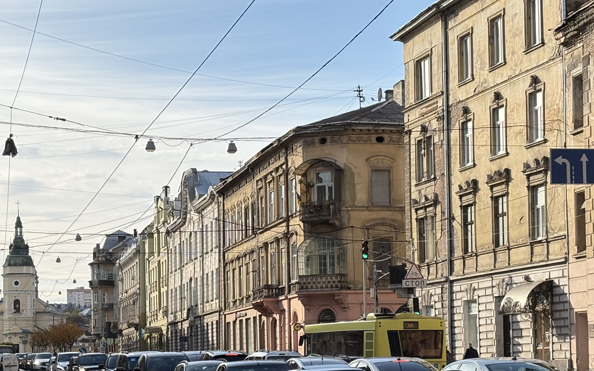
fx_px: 1441
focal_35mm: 89
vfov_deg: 14.6
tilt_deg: +3.0
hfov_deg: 23.3
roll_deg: +0.9
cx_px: 272
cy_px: 300
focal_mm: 5.96
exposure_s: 1/2451
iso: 32
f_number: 1.6
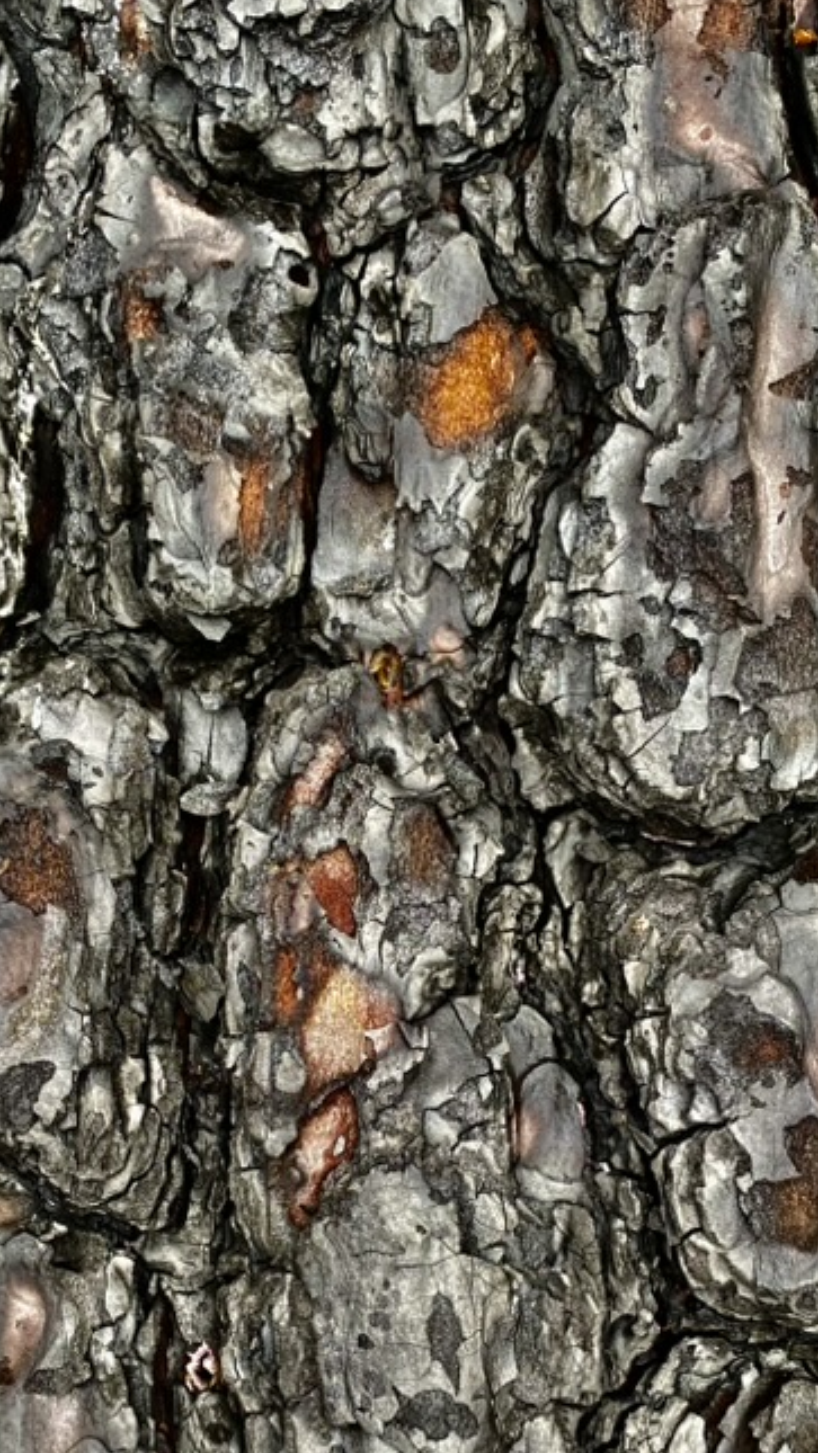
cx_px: 358
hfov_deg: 26.5
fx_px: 1735
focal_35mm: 45
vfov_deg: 44.2
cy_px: 1061
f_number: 1.8
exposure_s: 1/121
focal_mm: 4.25
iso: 64
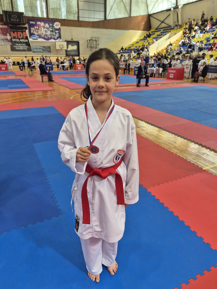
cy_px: 144
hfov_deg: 58.9
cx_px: 108
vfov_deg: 73.9
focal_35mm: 23
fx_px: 192
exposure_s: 1/100
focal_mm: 5.4
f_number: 1.8
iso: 64
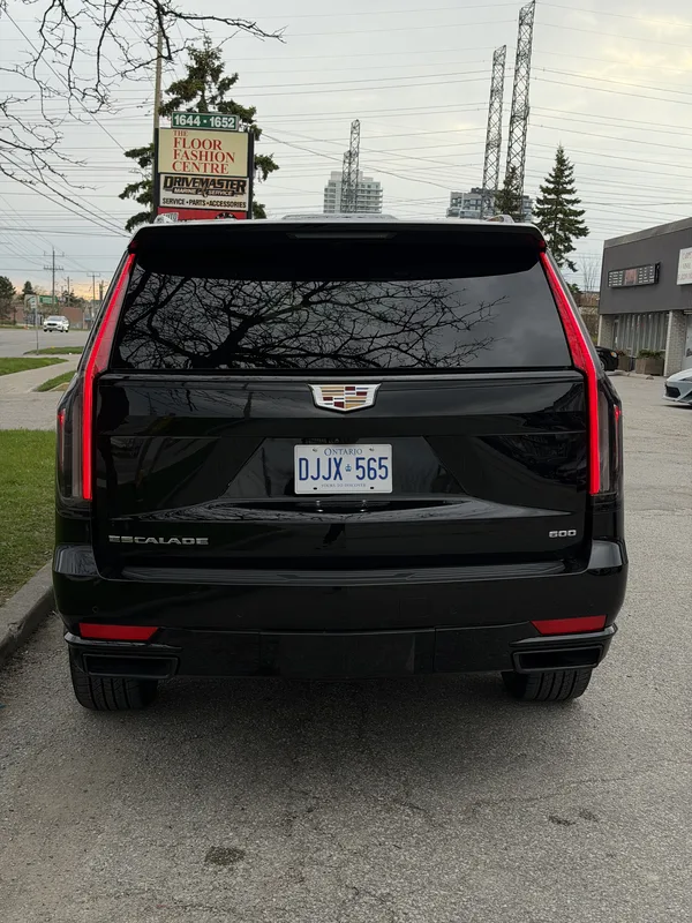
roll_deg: -3.9
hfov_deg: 30.3
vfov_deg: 39.7
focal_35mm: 48
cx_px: 346
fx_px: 1279
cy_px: 462
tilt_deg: -5.9
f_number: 1.78
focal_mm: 6.76
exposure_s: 1/327
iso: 80
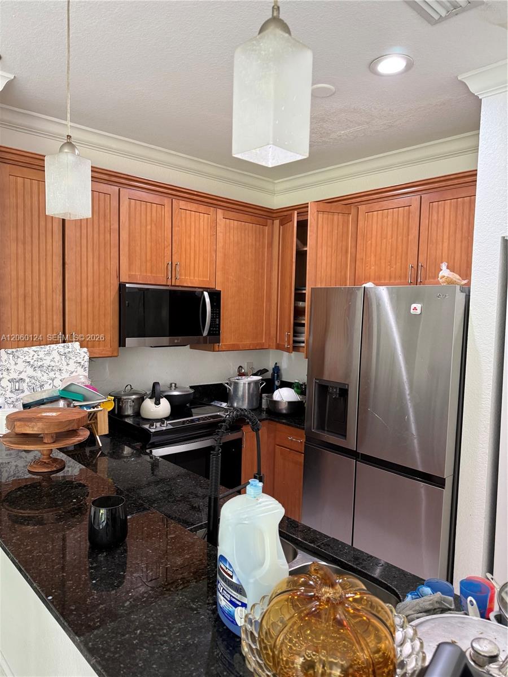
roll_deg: -1.4
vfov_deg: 71.6
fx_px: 470
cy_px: 338
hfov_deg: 56.8
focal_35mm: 24
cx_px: 254
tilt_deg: -3.1
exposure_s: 1/60
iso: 250
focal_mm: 6.76
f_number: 1.78
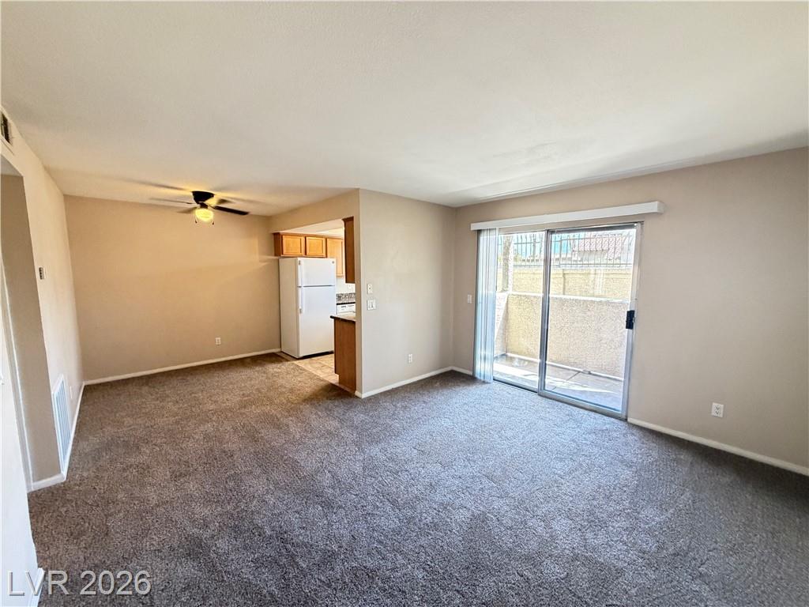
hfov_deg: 102.1
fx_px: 327
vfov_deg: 85.7
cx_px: 404
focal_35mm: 14
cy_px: 304
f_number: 2.2
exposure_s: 1/60
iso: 400
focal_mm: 2.22
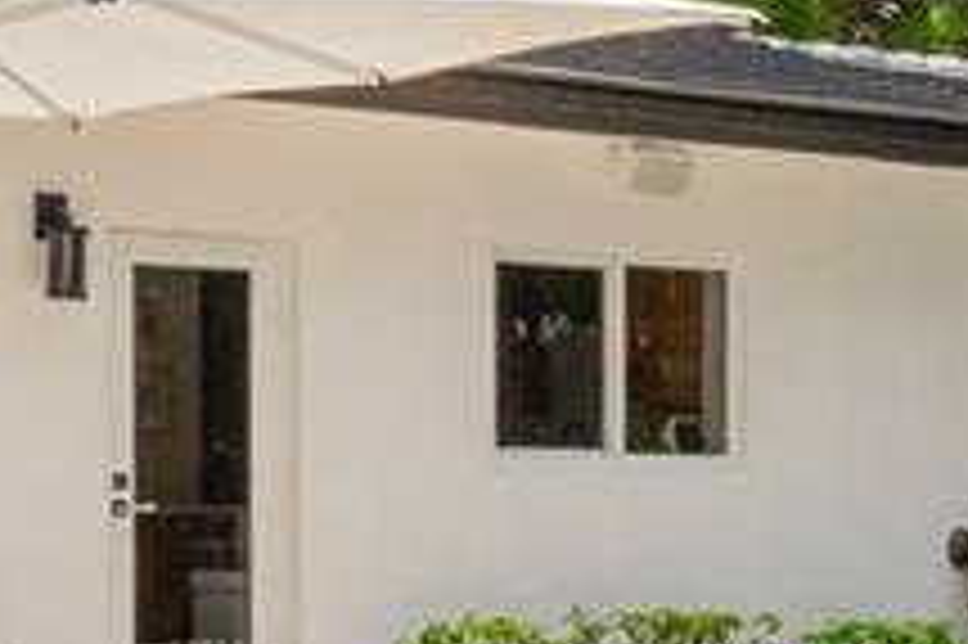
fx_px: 3297
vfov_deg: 11.1
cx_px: 1144
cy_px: 626
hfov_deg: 16.1
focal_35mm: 123
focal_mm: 11
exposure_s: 1/400
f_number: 9
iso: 250
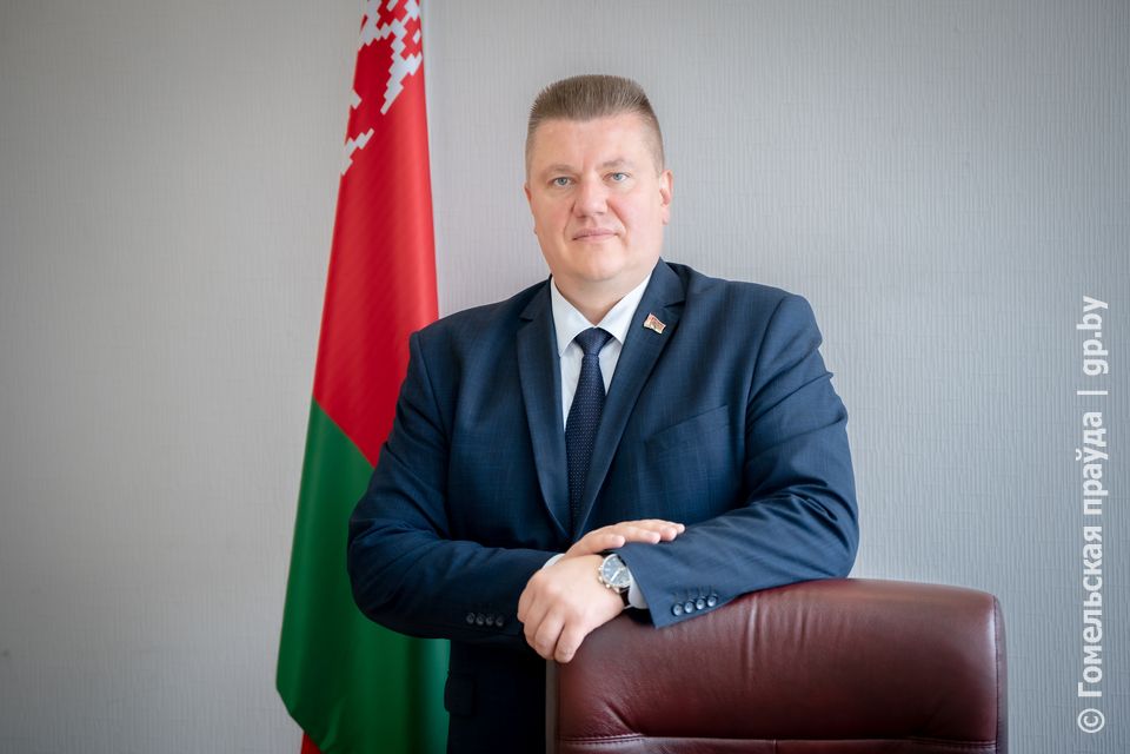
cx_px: 565
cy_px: 377
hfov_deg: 18.9
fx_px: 3390
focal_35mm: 108
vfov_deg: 12.7
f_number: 2.8
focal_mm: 108
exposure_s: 1/320
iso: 640
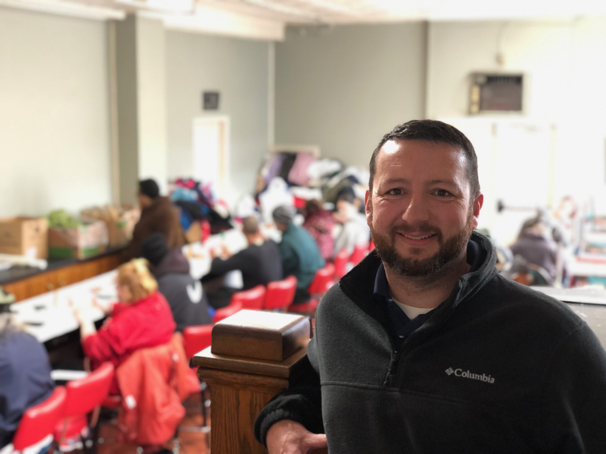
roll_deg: +0.8
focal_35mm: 52
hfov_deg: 36.8
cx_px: 303
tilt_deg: -8.5
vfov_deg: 28.0
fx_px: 910
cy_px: 227
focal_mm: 6
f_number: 2.4
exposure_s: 1/10
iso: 160
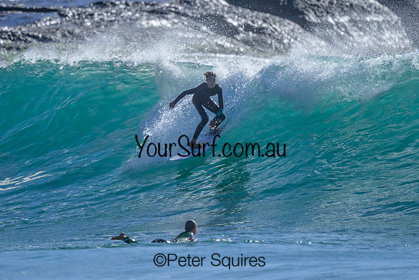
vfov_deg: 1.3
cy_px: 87
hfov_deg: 1.9
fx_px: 12808
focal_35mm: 1100
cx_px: 234
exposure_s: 1/2000
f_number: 6.3
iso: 2000
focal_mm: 800
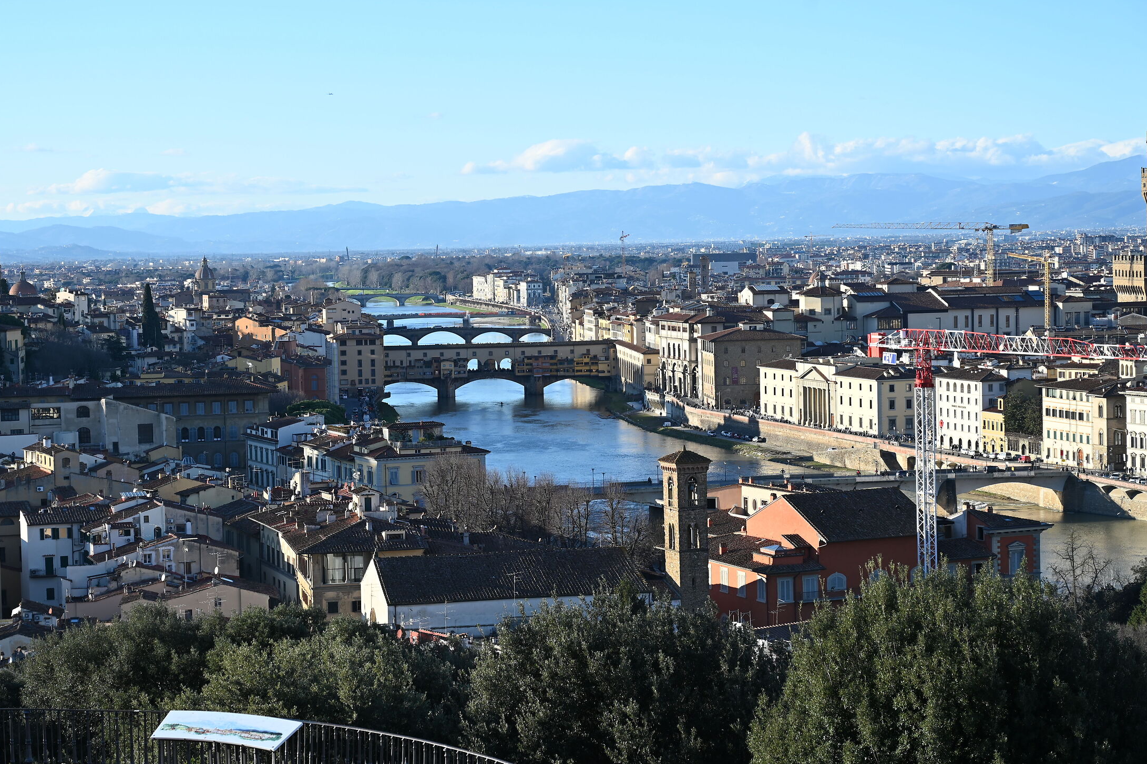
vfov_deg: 17.7
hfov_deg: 26.3
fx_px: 2452
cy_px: 418
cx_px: 543
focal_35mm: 77
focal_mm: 70
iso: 100
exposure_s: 1/250
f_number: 5.6
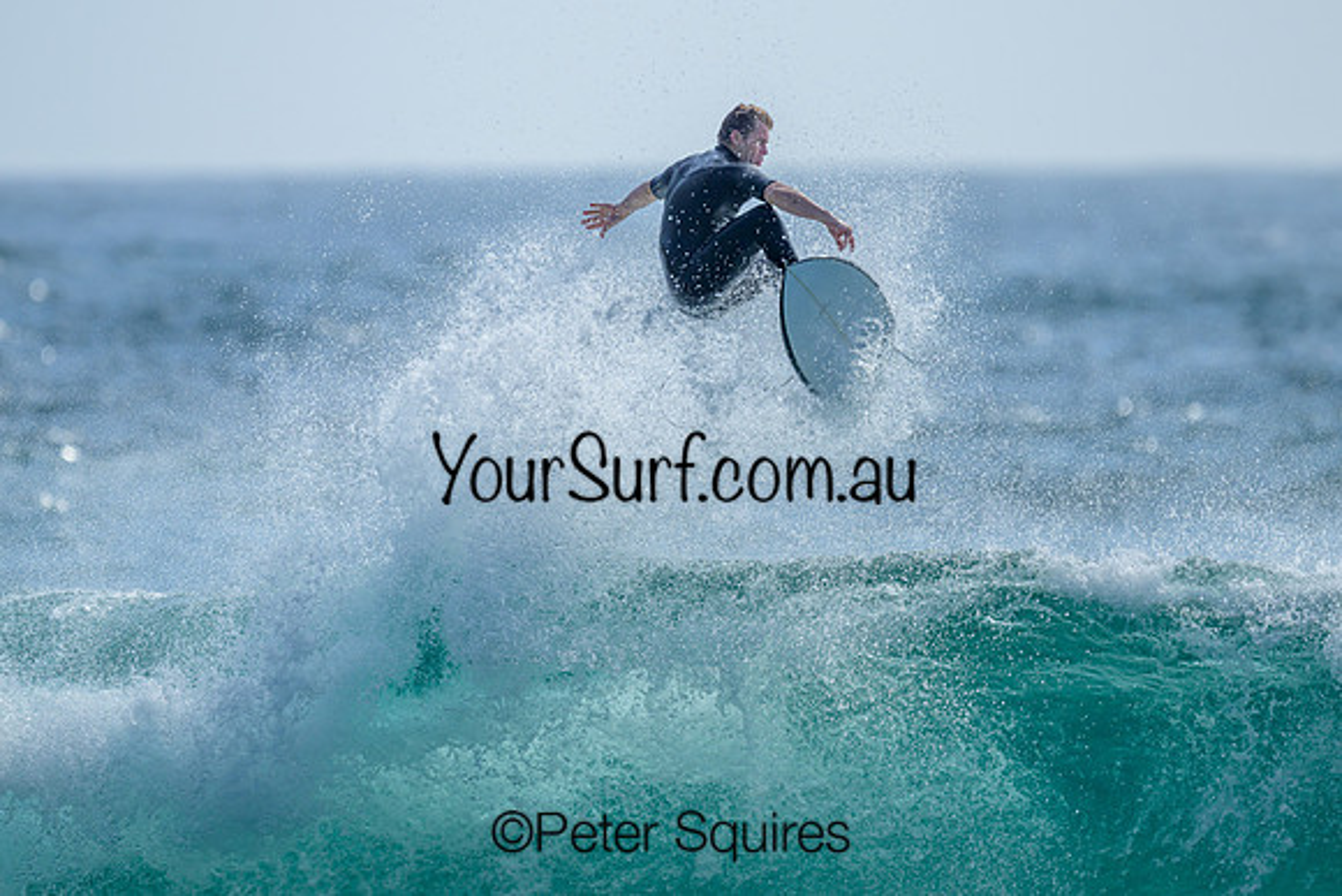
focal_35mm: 909
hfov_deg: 2.3
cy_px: 388
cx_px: 745
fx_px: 33882
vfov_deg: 1.5
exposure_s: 1/2000
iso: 160
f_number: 6.3
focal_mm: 800
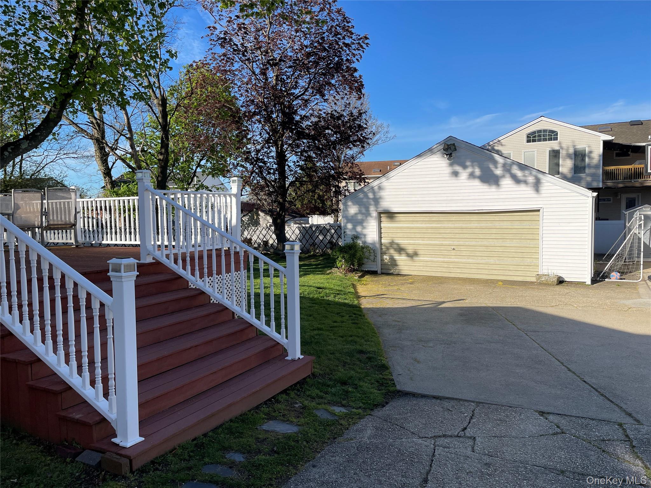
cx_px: 326
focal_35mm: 26
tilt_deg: -4.8
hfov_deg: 67.3
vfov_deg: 53.1
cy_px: 244
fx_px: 489
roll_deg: +1.7
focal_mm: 4.2
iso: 32
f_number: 1.6
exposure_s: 1/3125
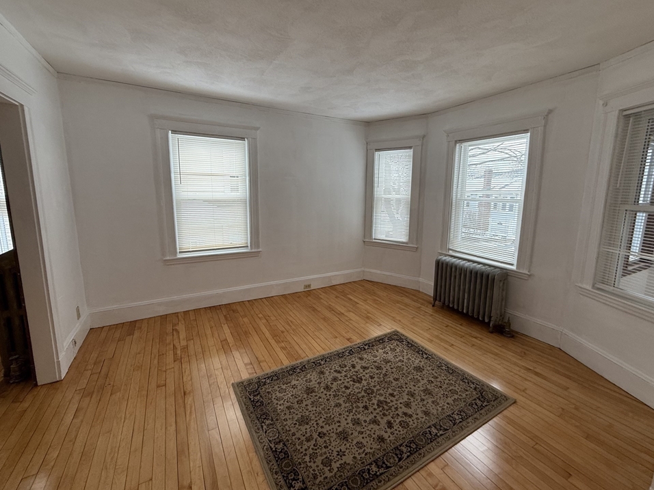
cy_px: 234
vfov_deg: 81.7
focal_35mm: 15
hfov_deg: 98.2
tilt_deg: -7.2
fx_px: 283
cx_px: 333
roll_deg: -1.6
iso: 64
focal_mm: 2.22
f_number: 2.2
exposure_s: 1/120
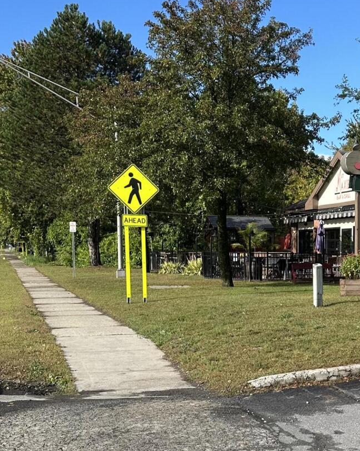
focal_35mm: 58
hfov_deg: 24.8
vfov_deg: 31.9
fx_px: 773
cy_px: 337
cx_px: 373
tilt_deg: -4.4
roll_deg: -2.8
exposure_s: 1/2809
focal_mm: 6.86
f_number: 1.78
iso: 80
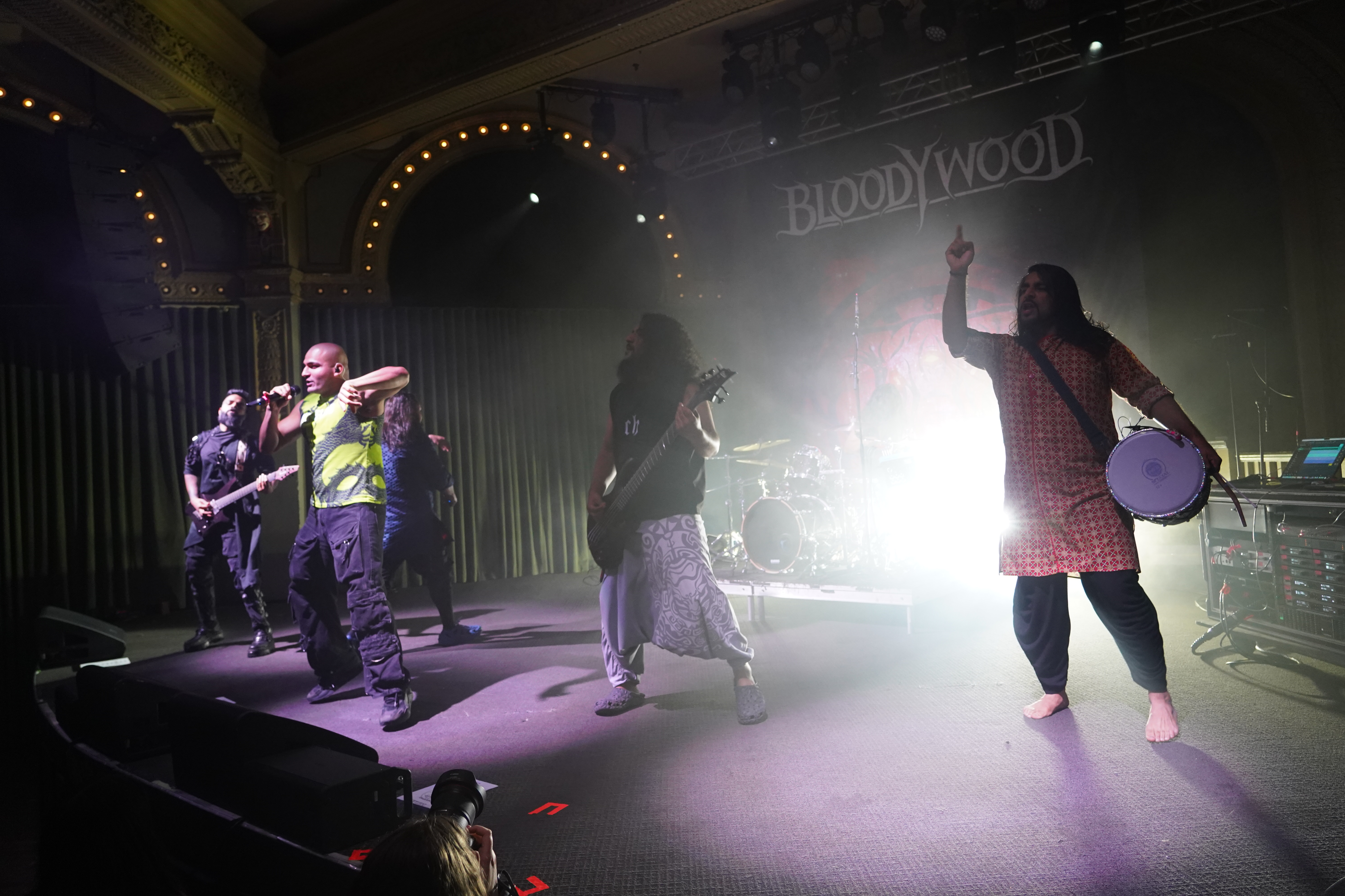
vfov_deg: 53.1
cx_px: 672
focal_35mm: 24
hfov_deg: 73.7
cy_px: 448
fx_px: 897
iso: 3200
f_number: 4
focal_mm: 24
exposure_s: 1/160
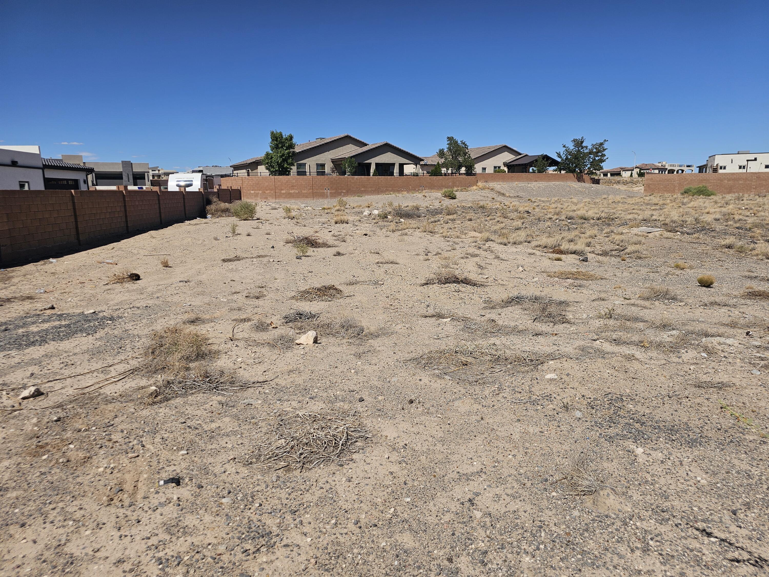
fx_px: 511
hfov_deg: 73.9
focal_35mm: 23
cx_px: 384
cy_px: 288
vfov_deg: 58.9
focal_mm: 6.3
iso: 10
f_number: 1.7
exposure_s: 1/1567
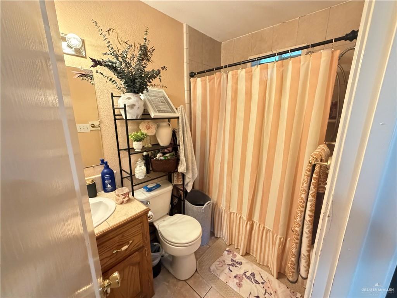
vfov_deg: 85.7
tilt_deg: -13.3
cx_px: 198
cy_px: 149
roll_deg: +0.2
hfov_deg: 102.1
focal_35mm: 14
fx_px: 161
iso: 1000
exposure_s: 1/60
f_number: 2.2
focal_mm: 2.22
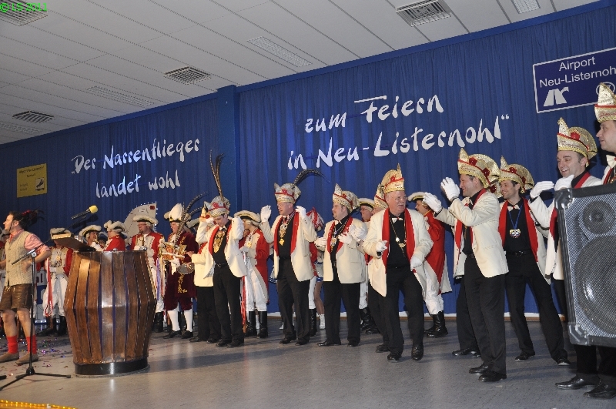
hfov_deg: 57.3
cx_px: 308
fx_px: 564
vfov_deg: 39.9
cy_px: 204
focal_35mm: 33
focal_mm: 22
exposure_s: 1/60
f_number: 5
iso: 400
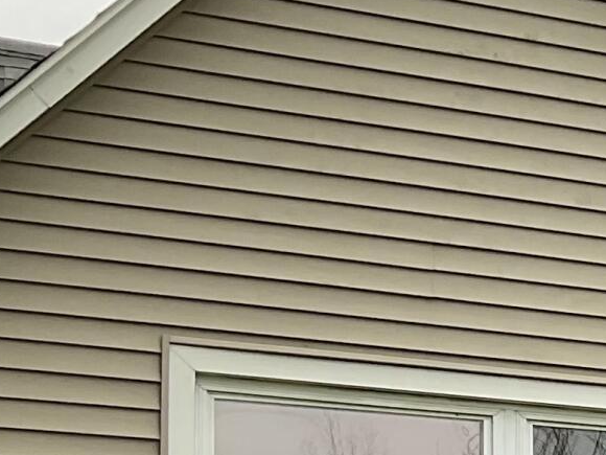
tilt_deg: +2.0
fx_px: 2626
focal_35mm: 150
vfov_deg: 9.6
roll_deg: -0.1
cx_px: 1167
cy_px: 702
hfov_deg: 11.9
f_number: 1.8
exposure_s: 1/186
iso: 16
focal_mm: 3
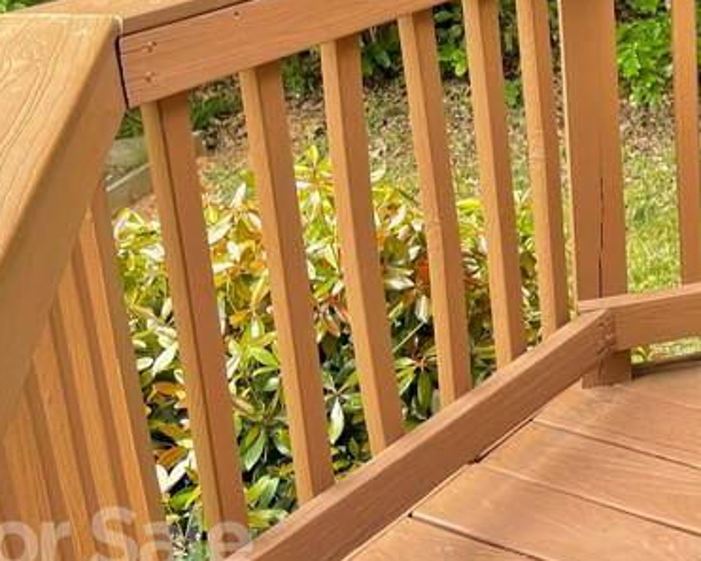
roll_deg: +1.4
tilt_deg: -13.4
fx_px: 1453
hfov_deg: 24.0
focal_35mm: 70
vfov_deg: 20.6
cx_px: 898
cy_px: -94
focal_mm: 5.1
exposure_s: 1/121
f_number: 1.6
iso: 40
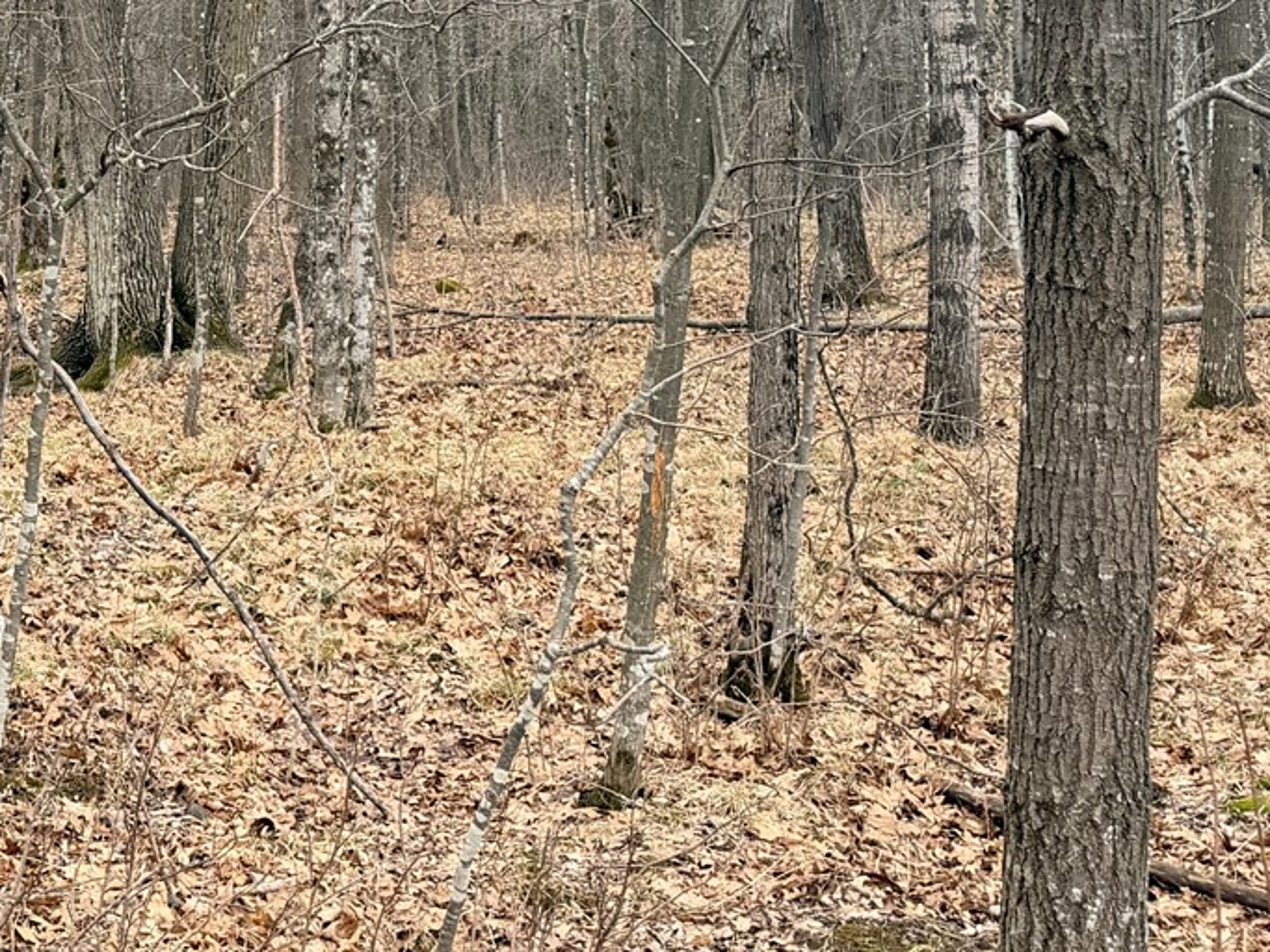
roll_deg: -0.1
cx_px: 73
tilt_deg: +7.7
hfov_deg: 26.0
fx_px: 2641
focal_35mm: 72
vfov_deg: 19.2
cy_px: -223
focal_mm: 6.76
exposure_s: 1/665
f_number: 1.78
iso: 100
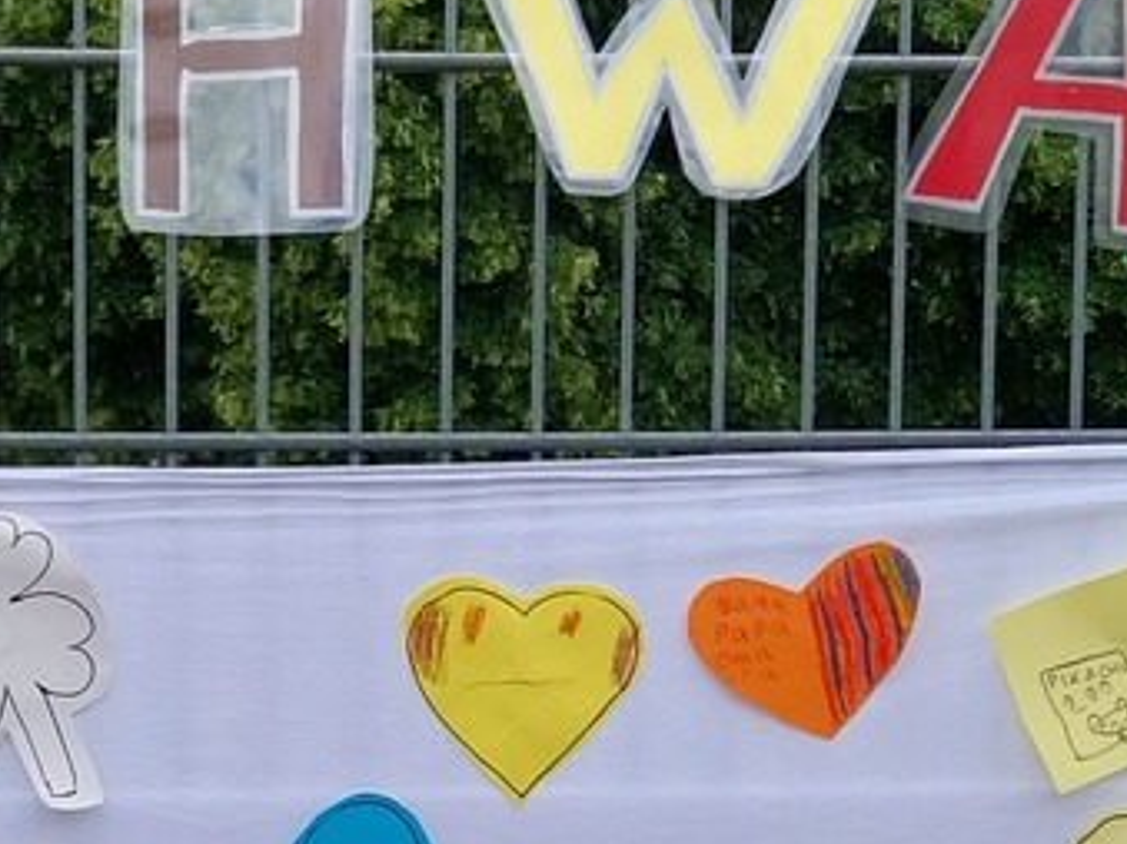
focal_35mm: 115
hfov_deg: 16.9
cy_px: 1178
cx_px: 96
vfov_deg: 12.4
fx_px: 3743
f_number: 1.8
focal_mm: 4
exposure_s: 1/874
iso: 25
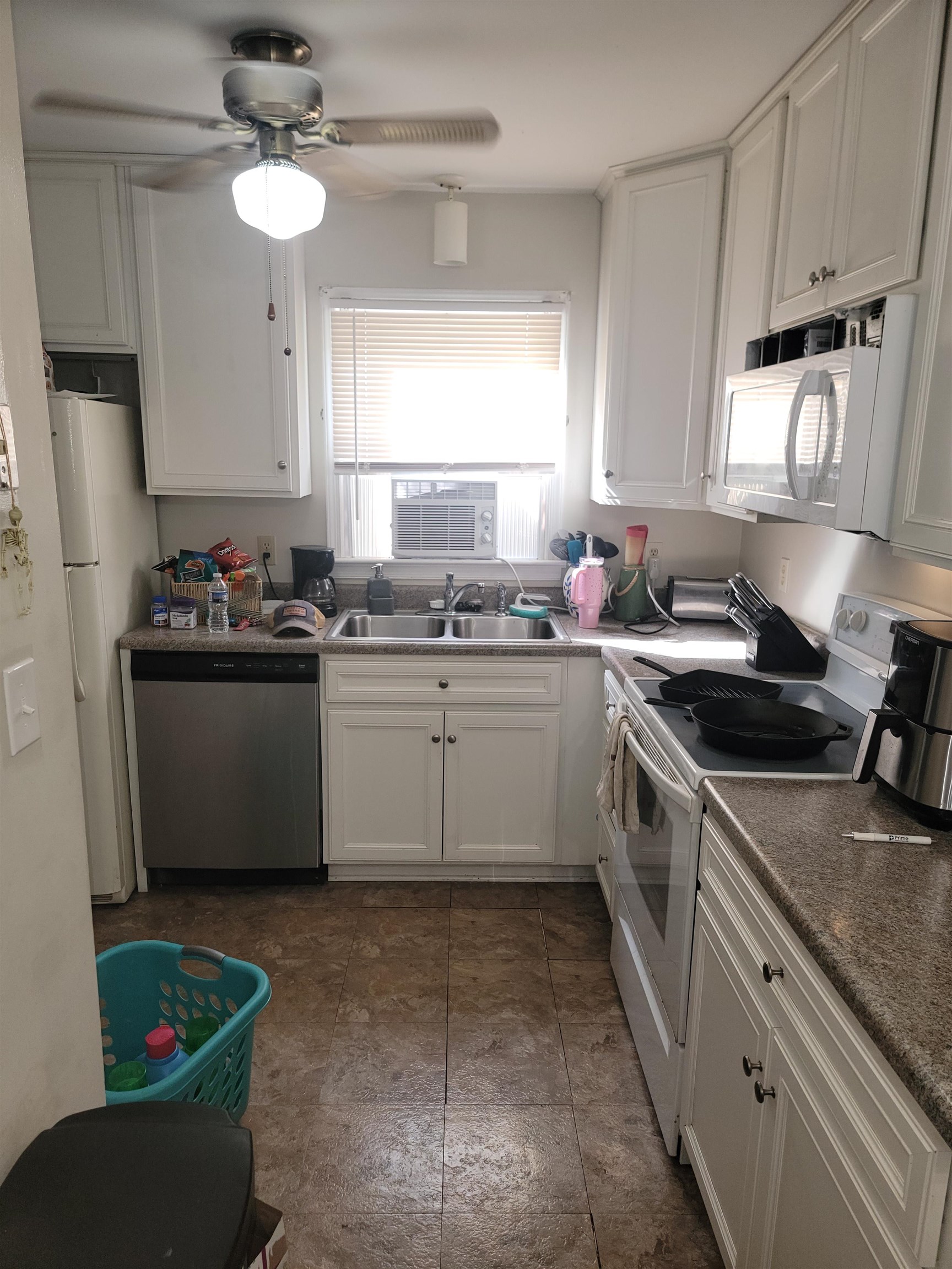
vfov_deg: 71.6
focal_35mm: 24
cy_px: 634
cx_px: 476
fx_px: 880
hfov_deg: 56.8
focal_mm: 6.7
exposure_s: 1/60
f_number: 1.8
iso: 100
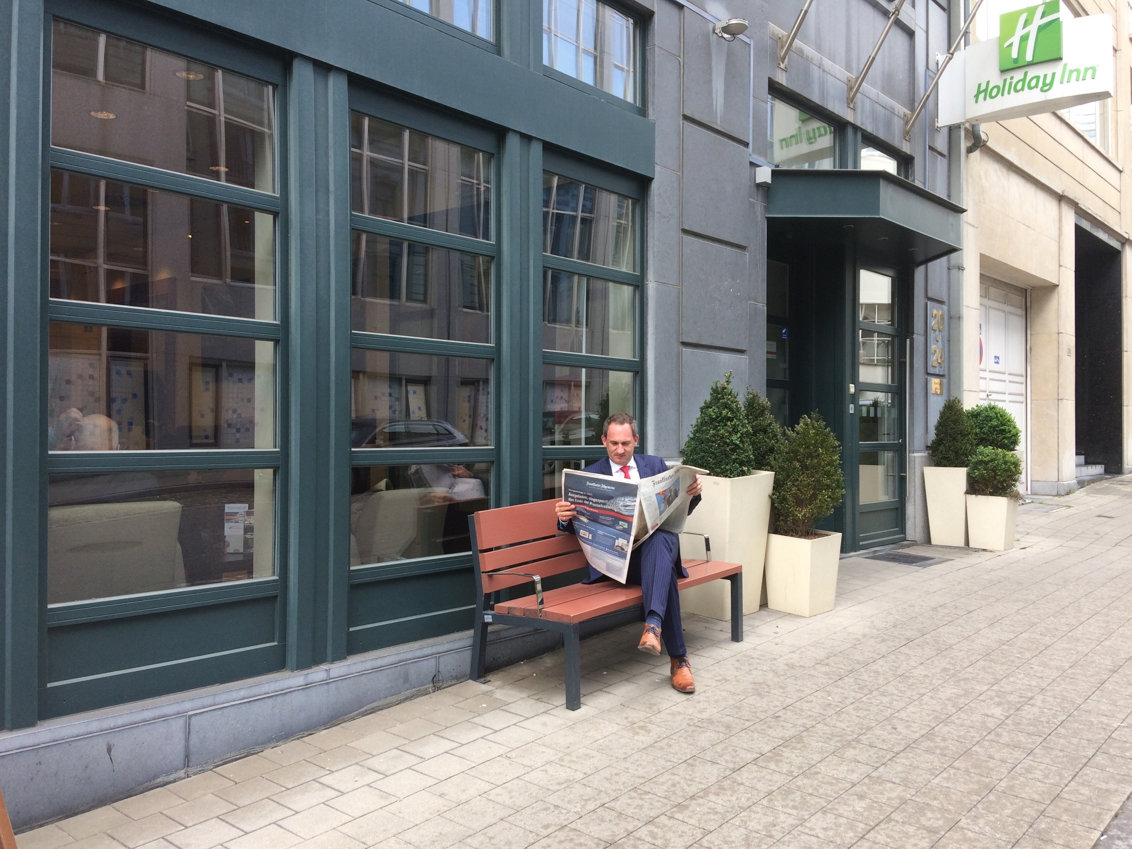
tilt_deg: -0.3
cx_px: 566
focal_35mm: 29
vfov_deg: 48.2
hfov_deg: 61.7
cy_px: 424
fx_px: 948
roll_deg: +1.2
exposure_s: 1/178
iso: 32
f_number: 2.2
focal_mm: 4.15
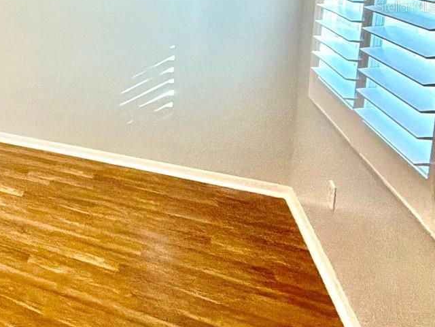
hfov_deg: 37.5
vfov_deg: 36.8
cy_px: 6
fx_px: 440
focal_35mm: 35
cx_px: -103
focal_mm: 2.22
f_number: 2.2
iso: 250
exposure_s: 1/60
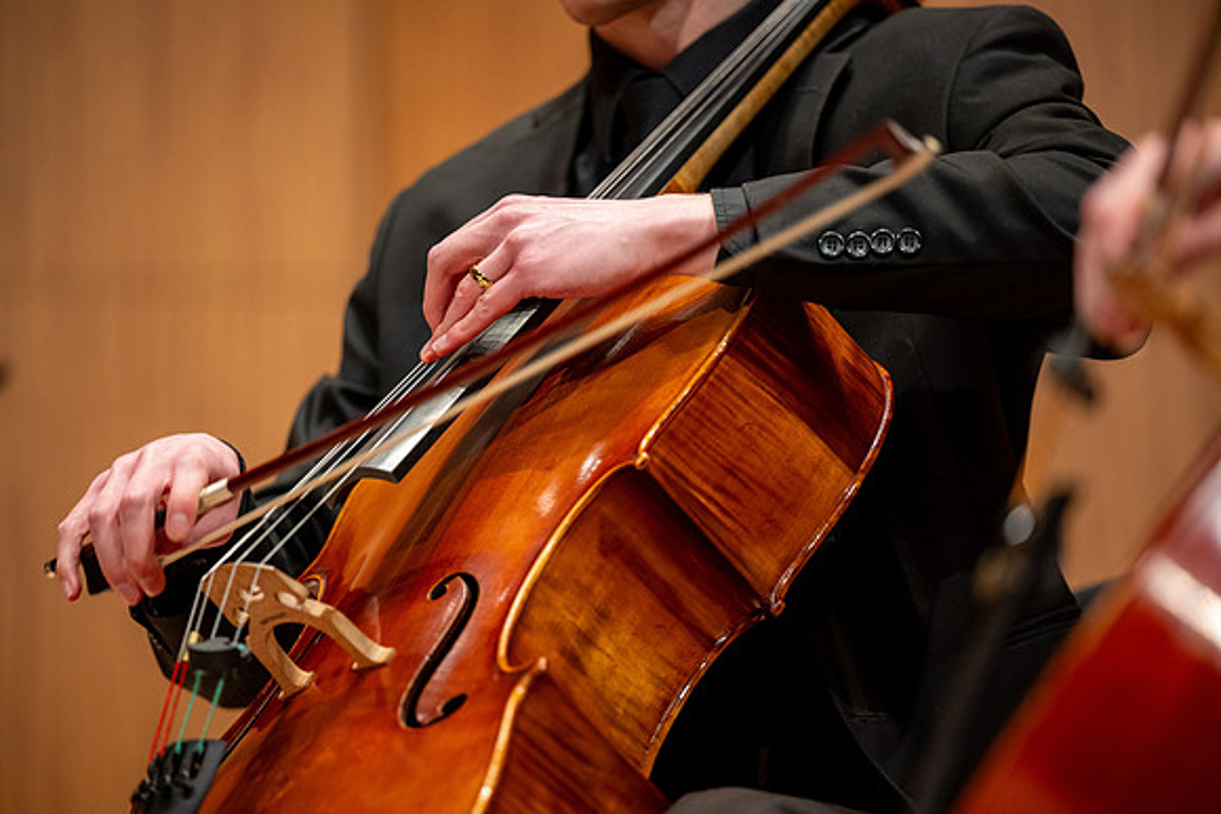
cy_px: 407
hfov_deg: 10.3
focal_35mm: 200
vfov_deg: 6.9
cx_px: 610
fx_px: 6785
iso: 1000
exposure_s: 1/200
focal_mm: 200
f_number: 2.8
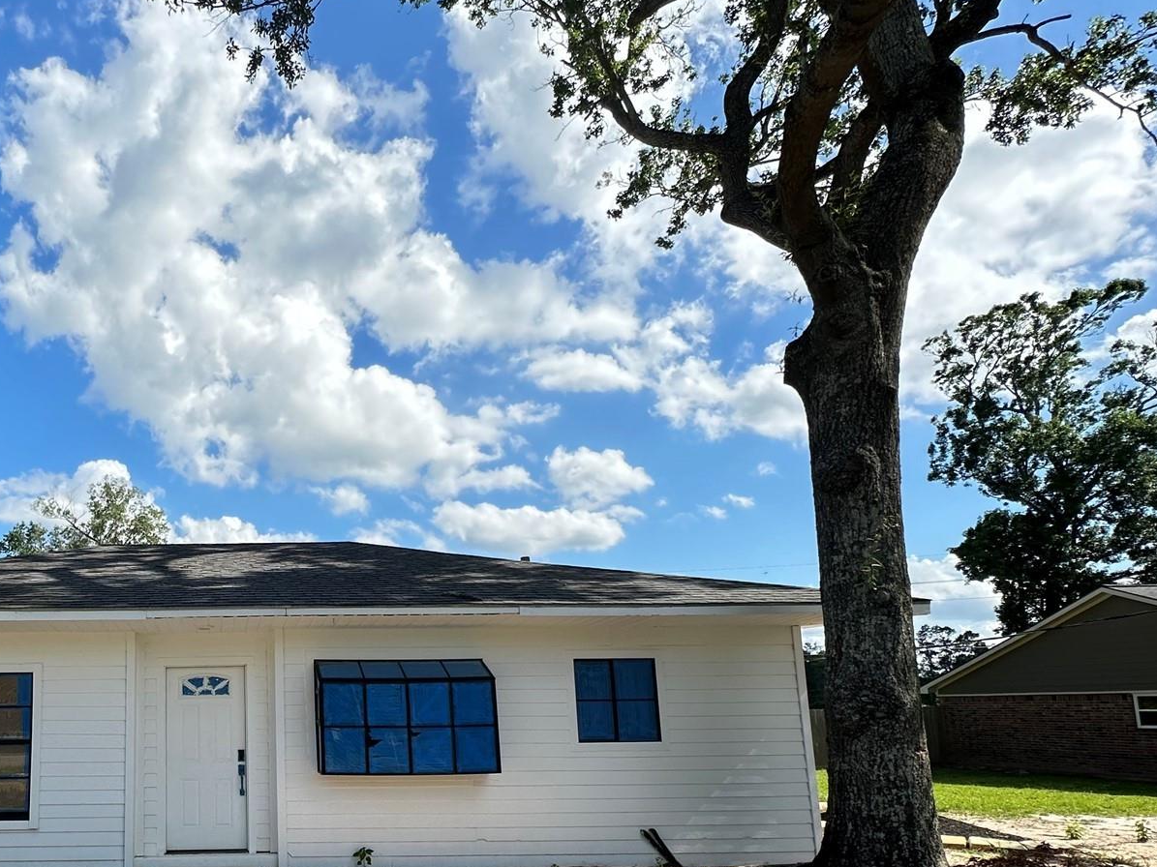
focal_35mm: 24
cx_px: 233
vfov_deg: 55.0
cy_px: 611
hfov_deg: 65.2
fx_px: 802
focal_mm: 2.22
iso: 40
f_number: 2.2
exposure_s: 1/1135
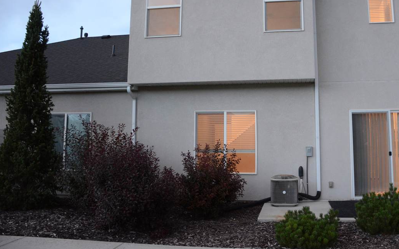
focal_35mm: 34
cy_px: 93
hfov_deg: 56.2
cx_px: 243
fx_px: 370
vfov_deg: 37.0
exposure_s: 1/100
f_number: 3.5
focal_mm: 18
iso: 1600
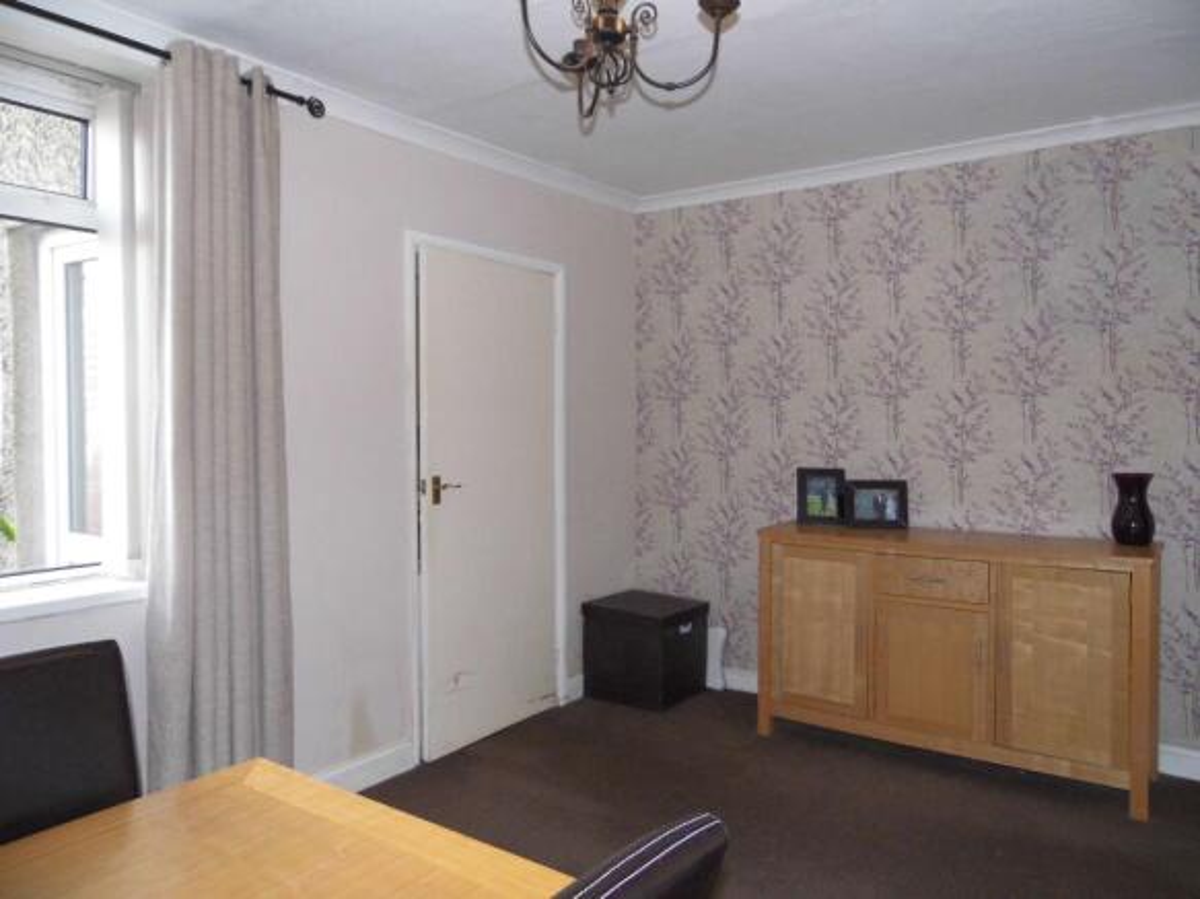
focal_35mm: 25
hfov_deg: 69.4
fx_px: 866
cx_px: 600
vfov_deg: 54.9
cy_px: 450
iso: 200
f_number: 3
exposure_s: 1/60
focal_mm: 4.5
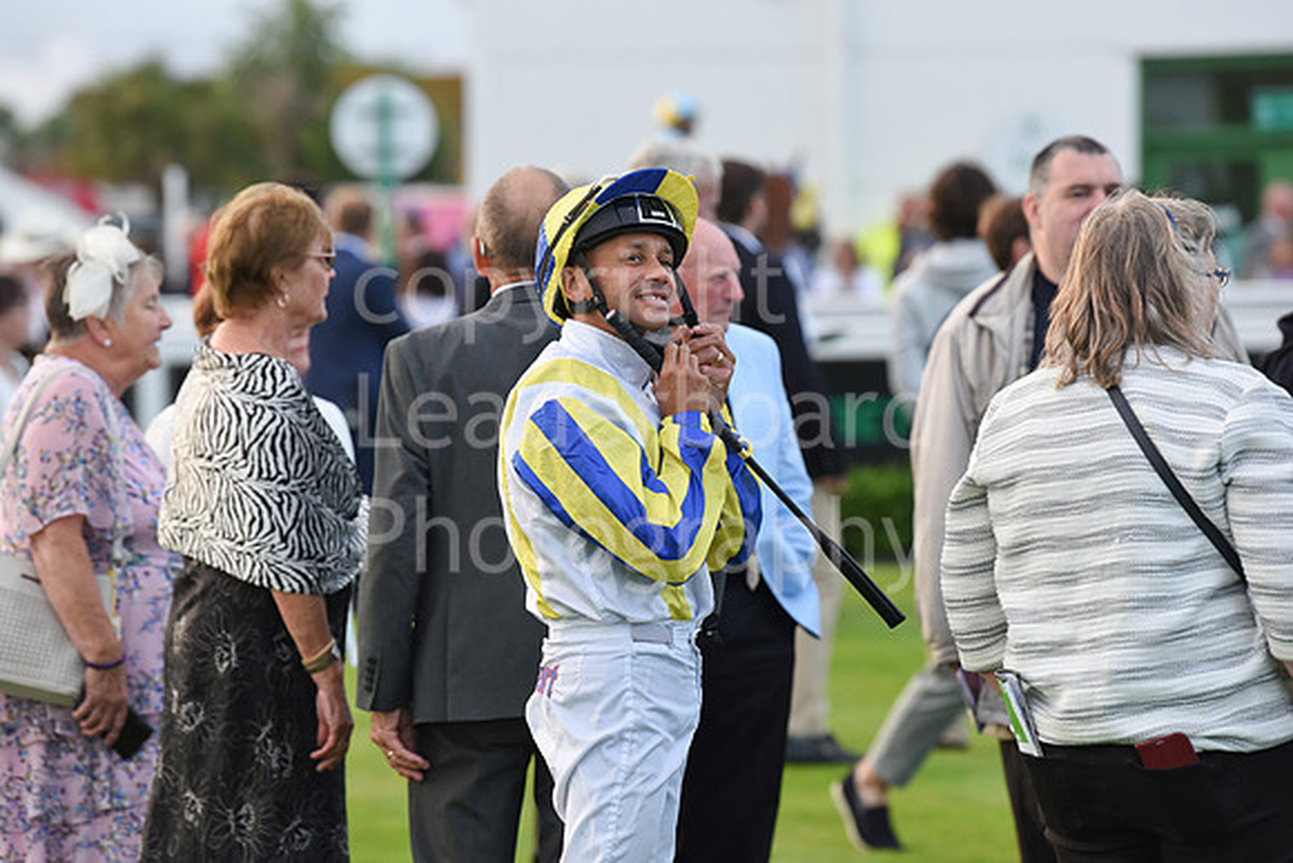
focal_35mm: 200
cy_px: 432
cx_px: 646
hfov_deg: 10.3
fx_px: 7185
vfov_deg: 6.9
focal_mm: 200
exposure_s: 1/1250
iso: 1250
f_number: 4.5
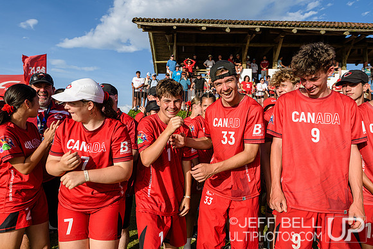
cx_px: 186
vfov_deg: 51.3
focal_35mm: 25
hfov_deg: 71.5
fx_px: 259
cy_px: 124
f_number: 5.6
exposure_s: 1/500
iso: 90
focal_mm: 25
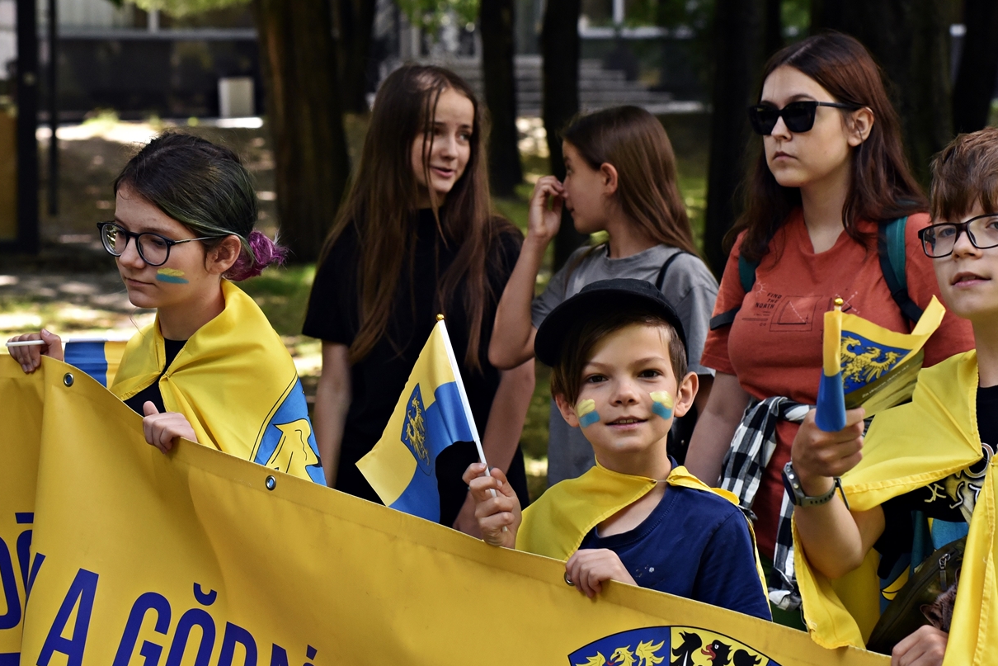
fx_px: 3438
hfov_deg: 16.5
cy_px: 412
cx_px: 568
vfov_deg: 11.1
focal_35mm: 124
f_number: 7.1
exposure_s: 1/800
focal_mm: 100
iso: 2000
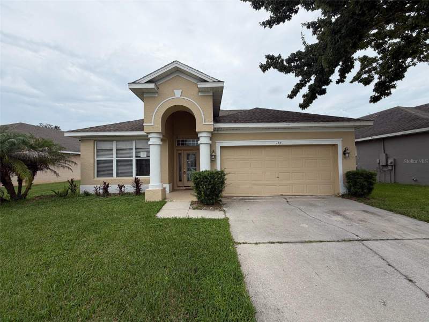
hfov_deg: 102.1
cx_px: 214
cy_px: 161
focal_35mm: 14
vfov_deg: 85.7
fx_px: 174
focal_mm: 2.22
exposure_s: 1/888
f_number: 2.2
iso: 20
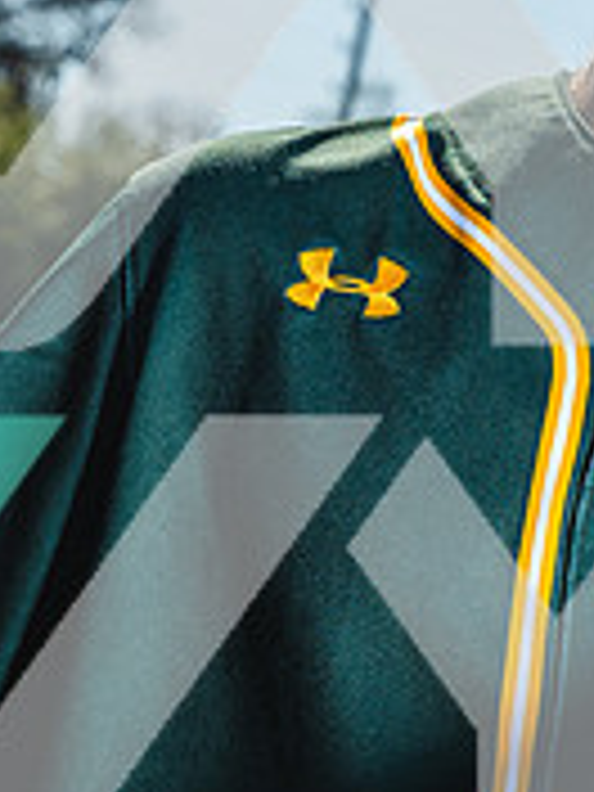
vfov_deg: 9.6
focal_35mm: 206
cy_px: 110
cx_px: 756
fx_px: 4713
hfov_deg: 7.1
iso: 100
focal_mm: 65
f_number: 9
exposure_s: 1/125
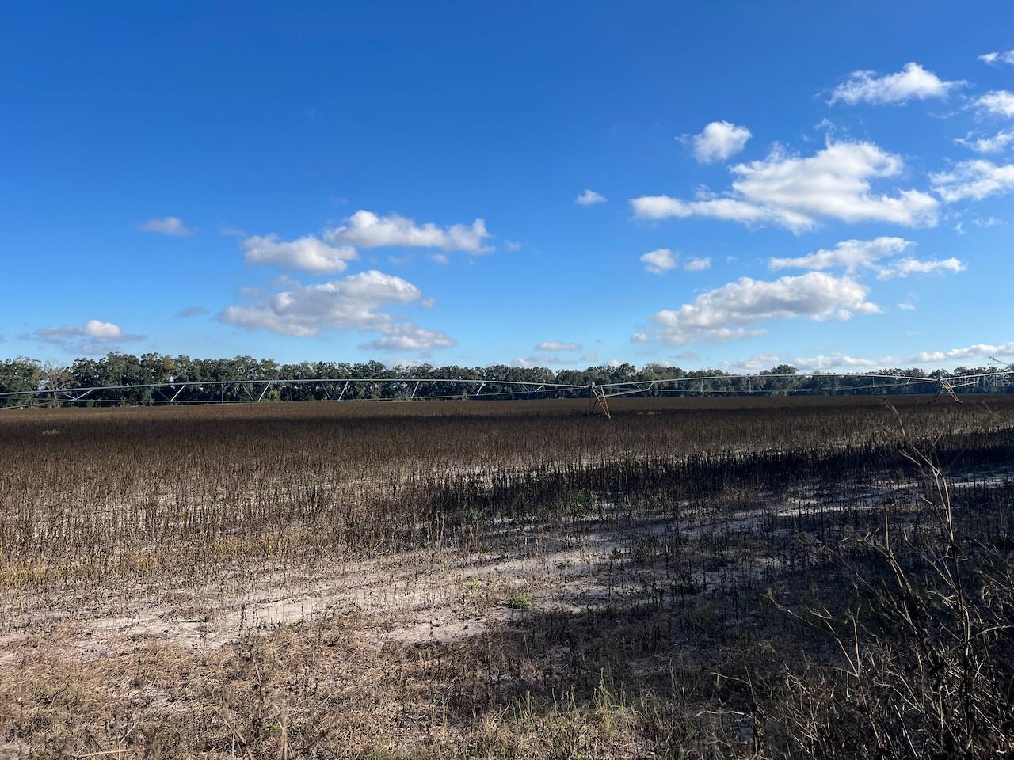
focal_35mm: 26
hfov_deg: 67.3
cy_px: 380
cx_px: 507
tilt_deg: +0.8
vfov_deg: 53.1
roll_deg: +1.1
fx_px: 762
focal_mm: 5.7
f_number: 1.5
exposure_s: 1/4831
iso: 50
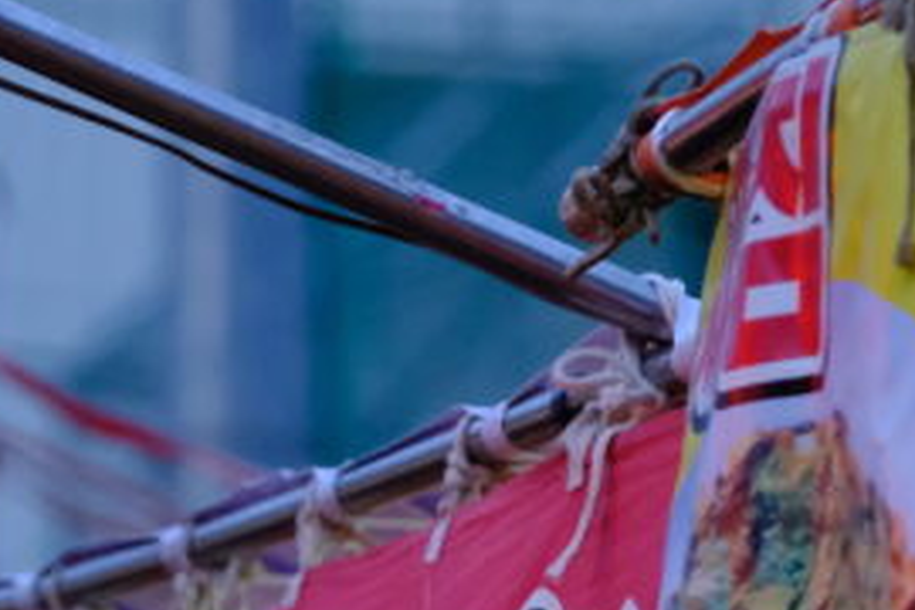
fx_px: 15350
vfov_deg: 2.3
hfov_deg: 3.4
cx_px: -302
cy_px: 564
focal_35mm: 604
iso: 3200
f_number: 2.8
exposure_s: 1/900
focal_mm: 106
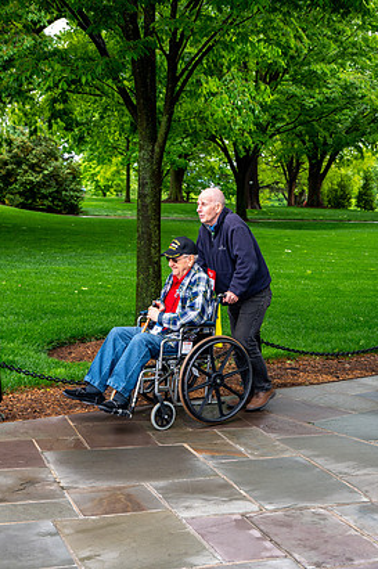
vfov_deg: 34.5
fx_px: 916
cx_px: 179
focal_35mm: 58
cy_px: 260
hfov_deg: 23.3
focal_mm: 53
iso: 400
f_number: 6.3
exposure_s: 1/100
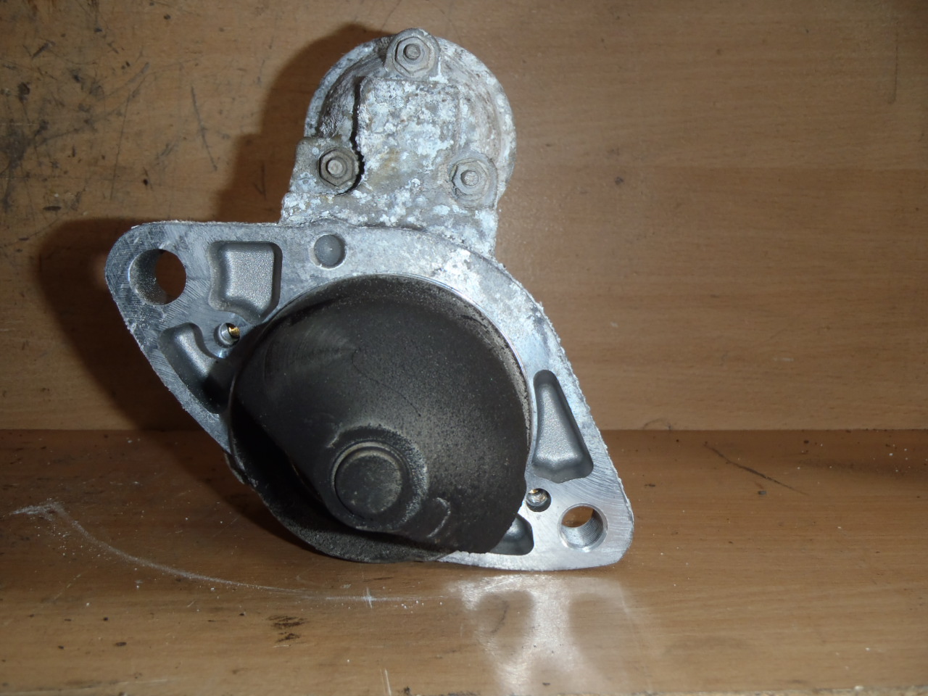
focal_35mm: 38
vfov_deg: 37.7
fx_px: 1019
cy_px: 348
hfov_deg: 49.0
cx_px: 464
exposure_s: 1/40
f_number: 4.6
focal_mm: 6.83
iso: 100
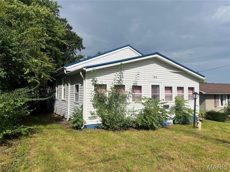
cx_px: 115
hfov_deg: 67.3
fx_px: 173
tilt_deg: +4.1
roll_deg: +0.6
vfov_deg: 53.1
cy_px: 86
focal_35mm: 26
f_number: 1.5
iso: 50
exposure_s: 1/8000
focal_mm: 5.7
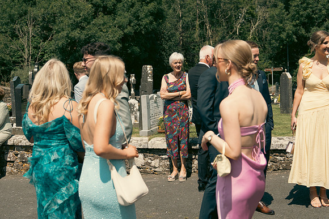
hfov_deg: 33.4
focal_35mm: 60
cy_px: 110
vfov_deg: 22.6
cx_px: 164
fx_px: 548
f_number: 3.5
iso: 125
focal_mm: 40
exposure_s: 1/1600
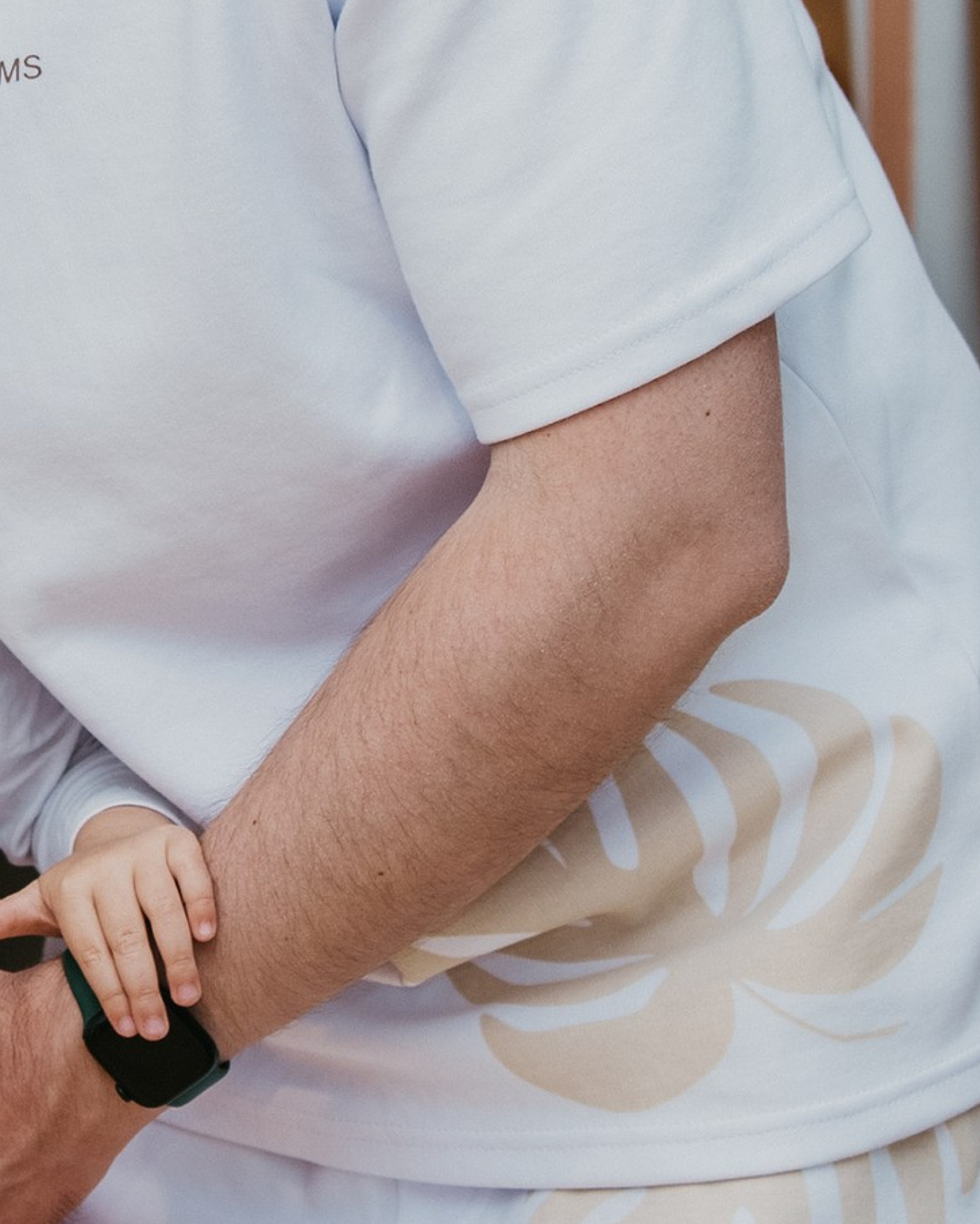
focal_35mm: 151
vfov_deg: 12.7
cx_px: -181
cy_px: 327
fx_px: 5473
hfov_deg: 10.1
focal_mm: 38
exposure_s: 1/160
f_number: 3.2
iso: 250
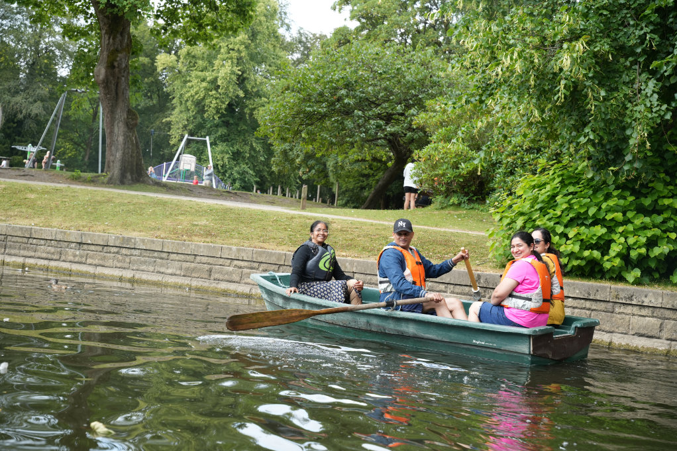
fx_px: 916
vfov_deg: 27.7
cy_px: 226
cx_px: 338
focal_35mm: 49
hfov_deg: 40.6
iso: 500
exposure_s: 1/640
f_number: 4
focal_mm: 48.7
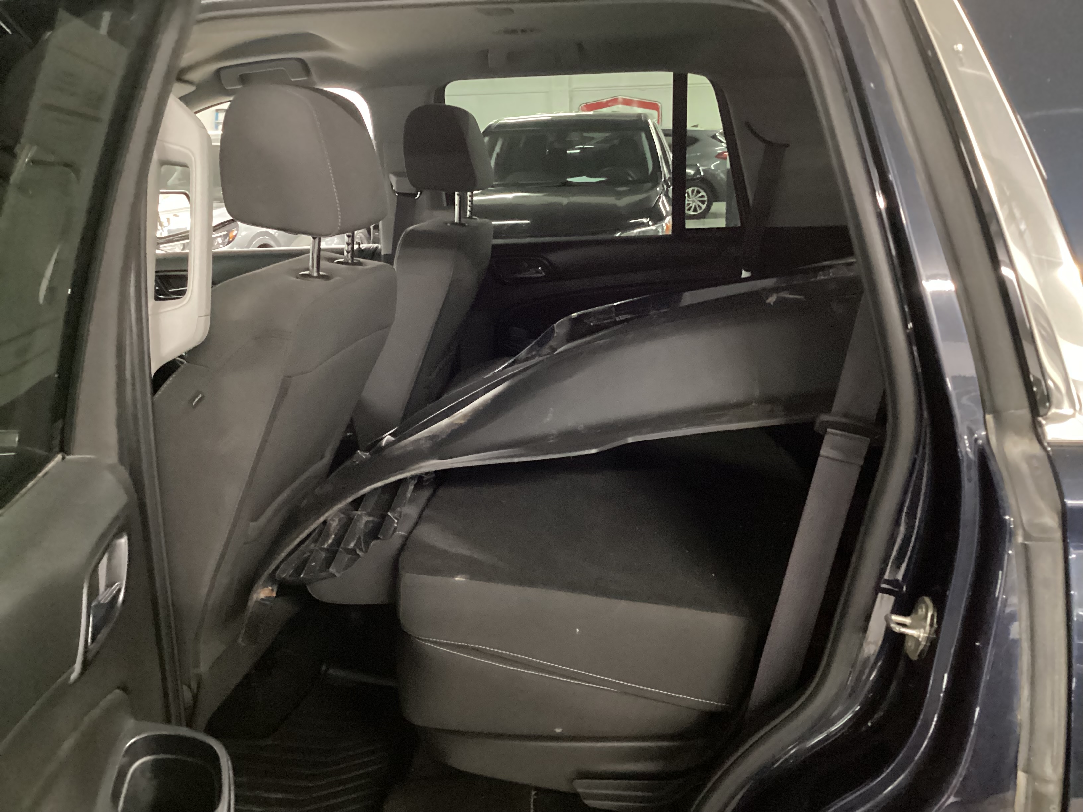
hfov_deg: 58.4
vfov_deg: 45.4
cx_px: 542
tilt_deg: -17.6
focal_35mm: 31
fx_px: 970
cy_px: 406
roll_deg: +1.6
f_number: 2.4
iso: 800
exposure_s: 1/15
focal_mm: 3.3
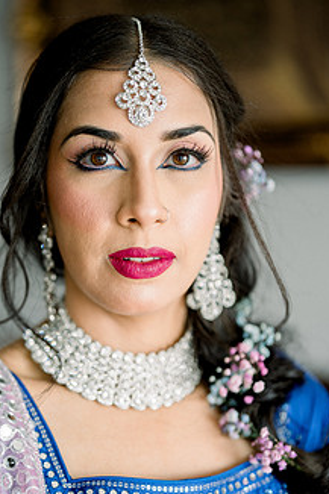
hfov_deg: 19.7
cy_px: 317
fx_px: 947
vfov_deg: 29.1
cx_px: 115
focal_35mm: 69
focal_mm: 50
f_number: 1.4
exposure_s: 1/160
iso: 320
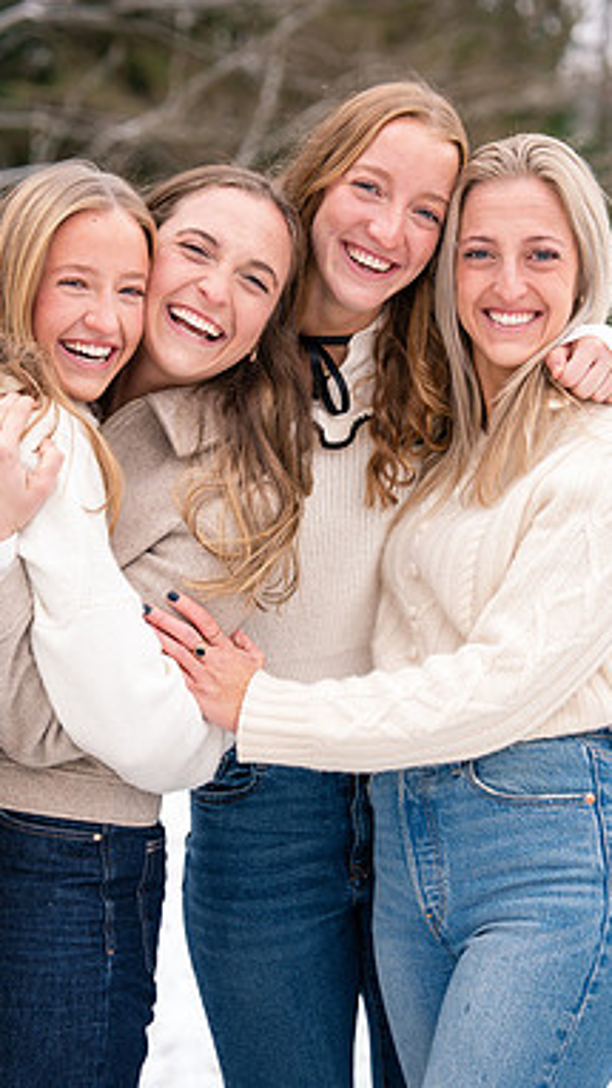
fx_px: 3028
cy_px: 545
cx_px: 350
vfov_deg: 20.4
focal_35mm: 105
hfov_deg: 11.5
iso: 400
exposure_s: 1/250
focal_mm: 66
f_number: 2.8
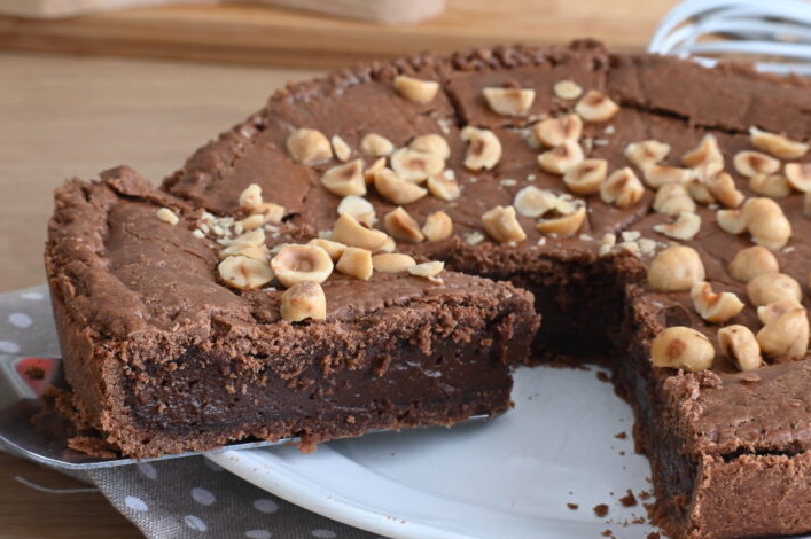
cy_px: 268
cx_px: 401
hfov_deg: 18.6
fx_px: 2476
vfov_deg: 12.4
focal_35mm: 110
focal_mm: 72
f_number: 13
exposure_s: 1/5
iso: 640
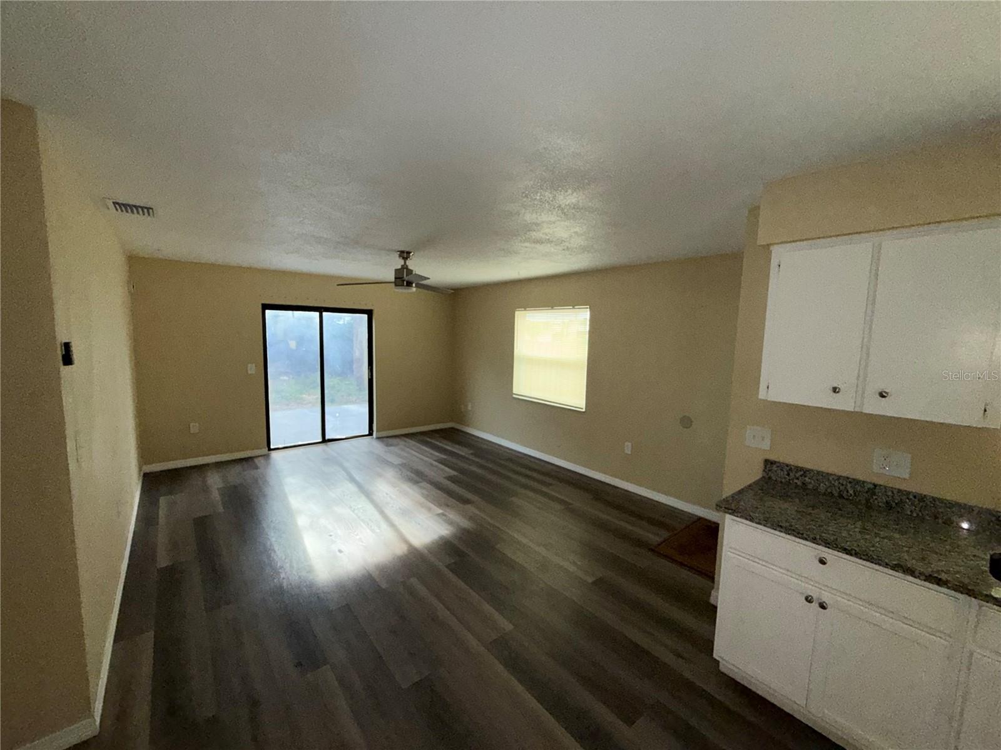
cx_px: 500
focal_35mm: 14
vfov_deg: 85.7
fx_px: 405
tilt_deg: -5.8
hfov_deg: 102.1
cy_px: 375
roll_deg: -1.7
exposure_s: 1/121
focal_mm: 2.22
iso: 125
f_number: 2.2
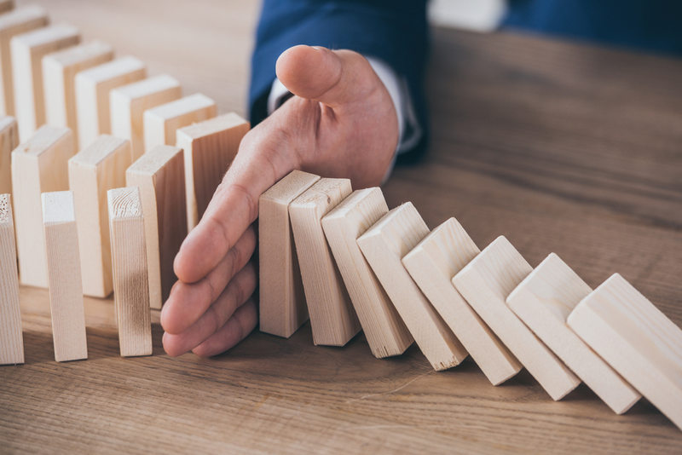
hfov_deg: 11.7
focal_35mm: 175
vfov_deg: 7.9
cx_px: 341
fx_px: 3316
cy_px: 228
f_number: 4
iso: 200
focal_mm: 175
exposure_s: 1/200
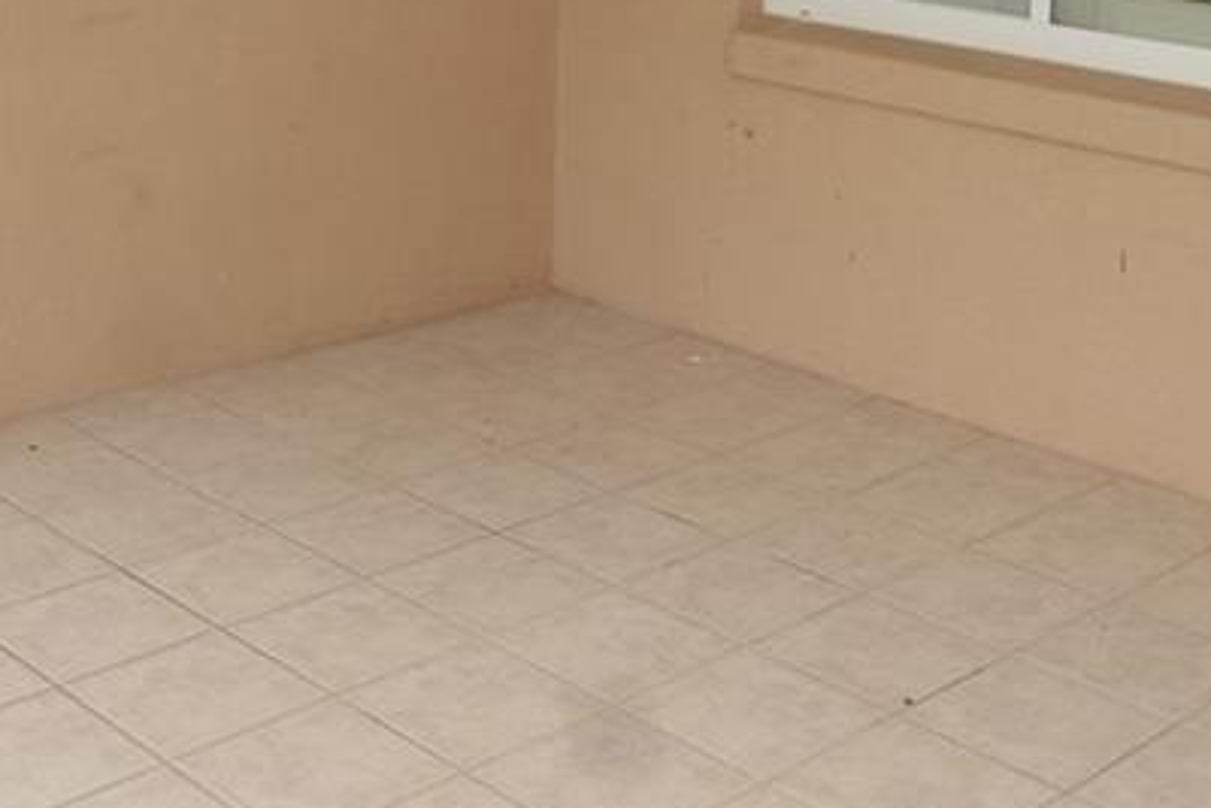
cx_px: 554
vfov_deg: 20.9
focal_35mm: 60
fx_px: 2019
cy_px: -197
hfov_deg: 33.4
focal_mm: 10
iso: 100
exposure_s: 1/100
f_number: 5
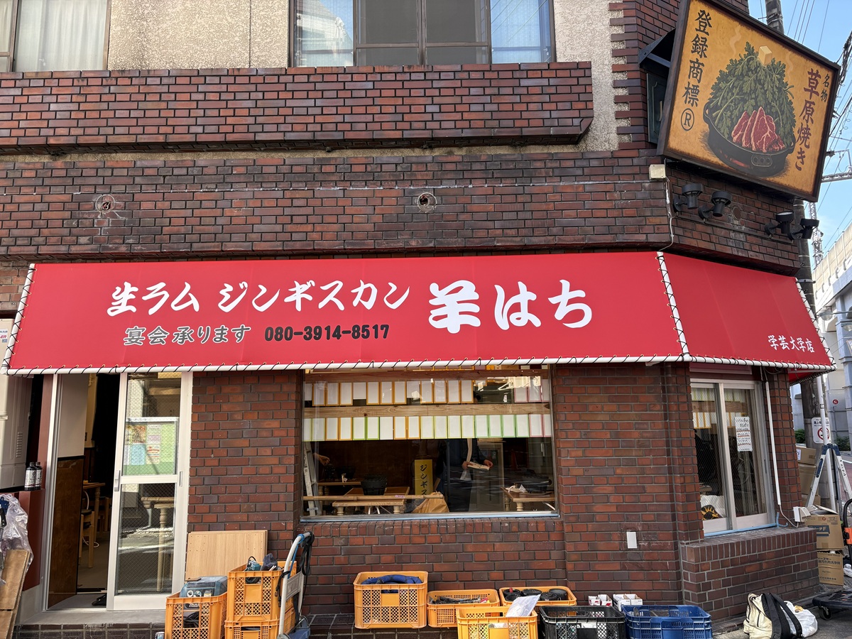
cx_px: 426
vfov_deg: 53.1
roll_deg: +2.1
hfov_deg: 67.3
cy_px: 320
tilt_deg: +8.2
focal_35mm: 26
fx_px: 640
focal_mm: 5.96
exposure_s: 1/304
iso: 40
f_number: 1.6
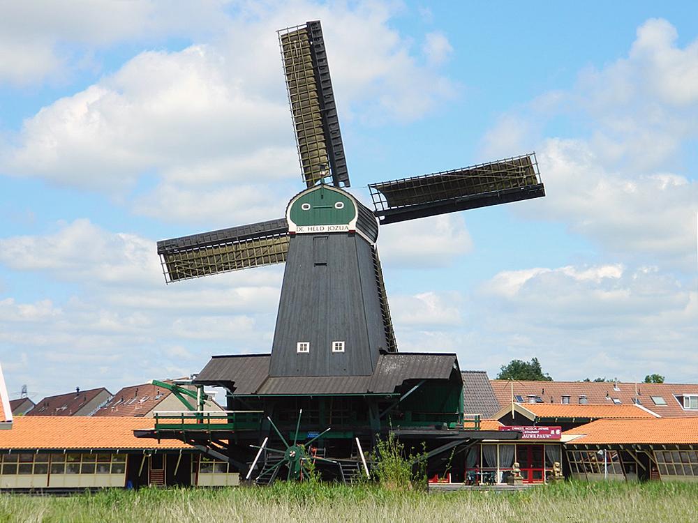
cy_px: 262
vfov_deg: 17.6
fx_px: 1694
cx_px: 349
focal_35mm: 84
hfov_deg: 23.3
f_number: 4.2
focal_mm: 15.1
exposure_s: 1/500
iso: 80
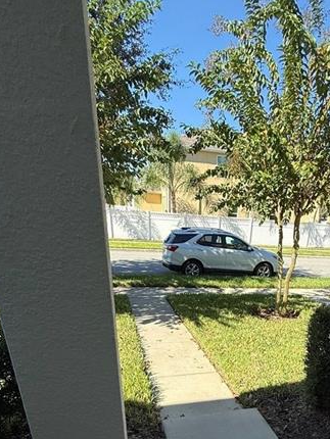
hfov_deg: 53.9
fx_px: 317
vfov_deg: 61.2
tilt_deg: -26.1
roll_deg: -3.7
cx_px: 218
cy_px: 375
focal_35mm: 25
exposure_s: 1/1050
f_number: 2.2
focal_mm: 2.22
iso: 50
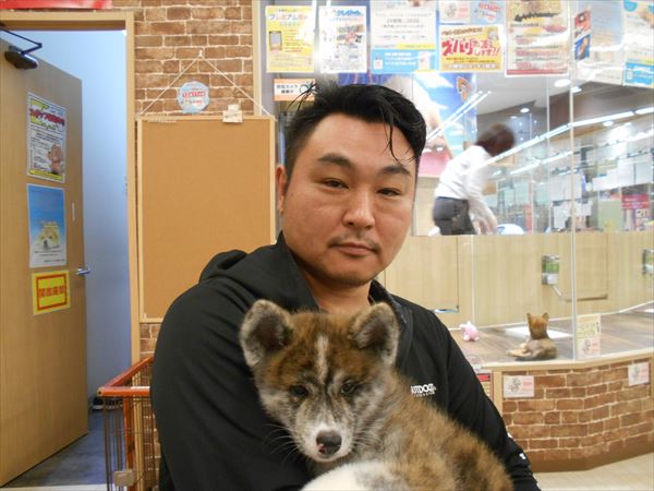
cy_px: 246
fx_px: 491
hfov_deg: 67.3
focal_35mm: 26
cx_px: 327
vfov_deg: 53.1
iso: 320
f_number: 3.2
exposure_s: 1/30
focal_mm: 4.6
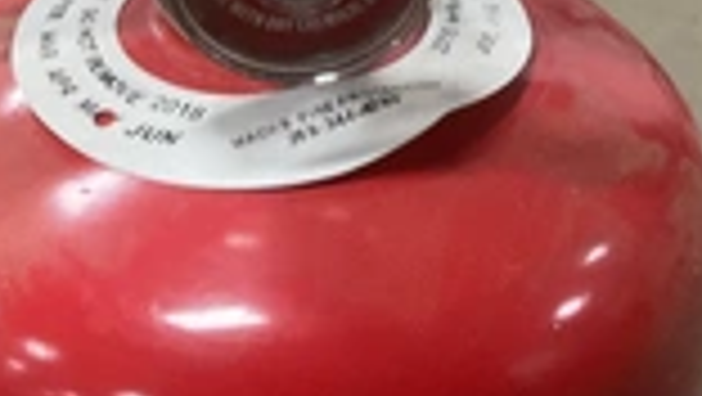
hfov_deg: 26.2
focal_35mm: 81
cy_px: -126
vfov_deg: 14.3
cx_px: 369
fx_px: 1509
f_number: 1.8
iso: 250
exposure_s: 1/60
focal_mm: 3
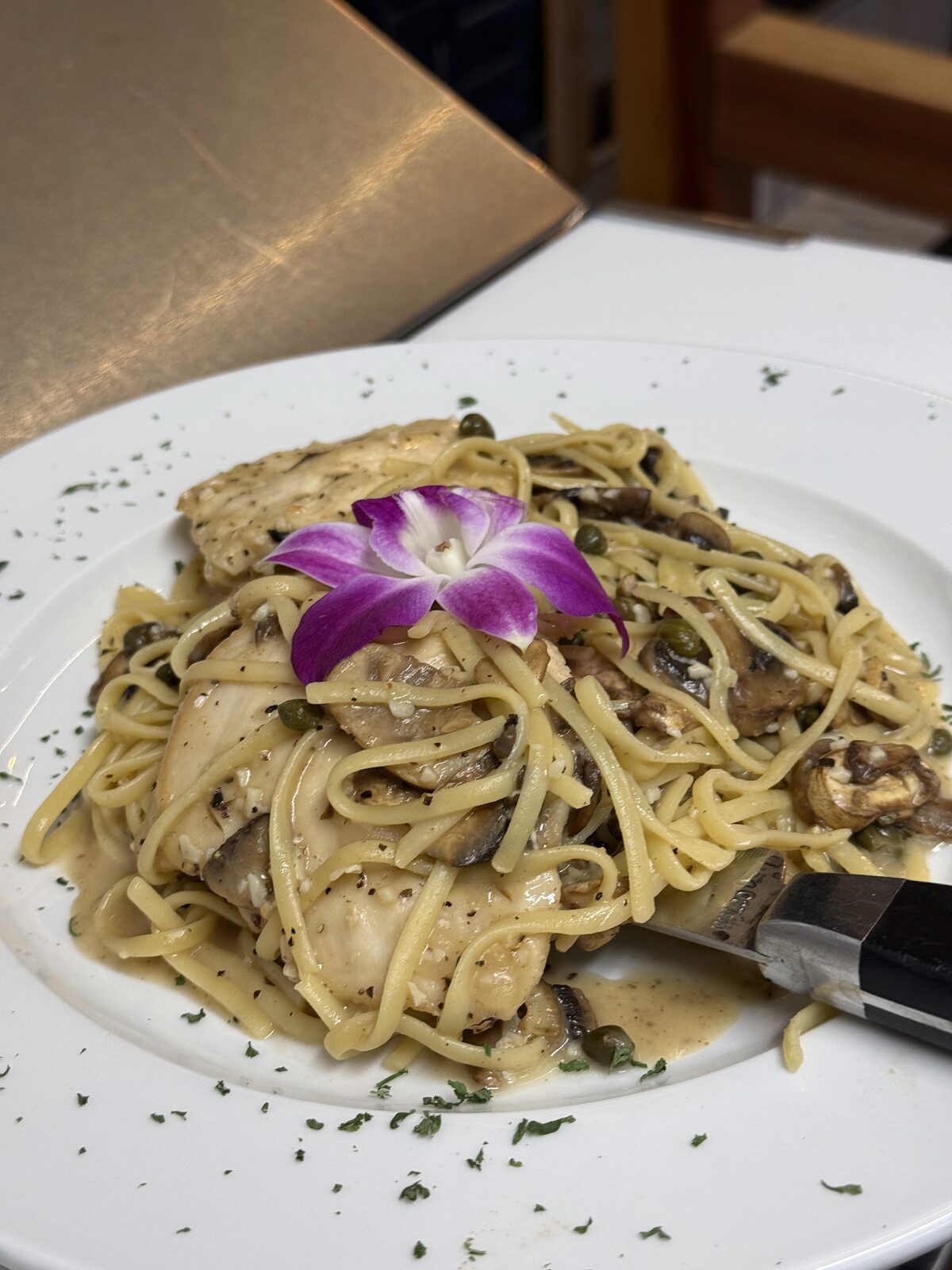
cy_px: 635
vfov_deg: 39.7
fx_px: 1760
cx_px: 476
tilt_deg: -35.3
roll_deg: +4.4
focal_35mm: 48
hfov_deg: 30.3
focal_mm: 6.76
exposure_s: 1/60
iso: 50
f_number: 1.78
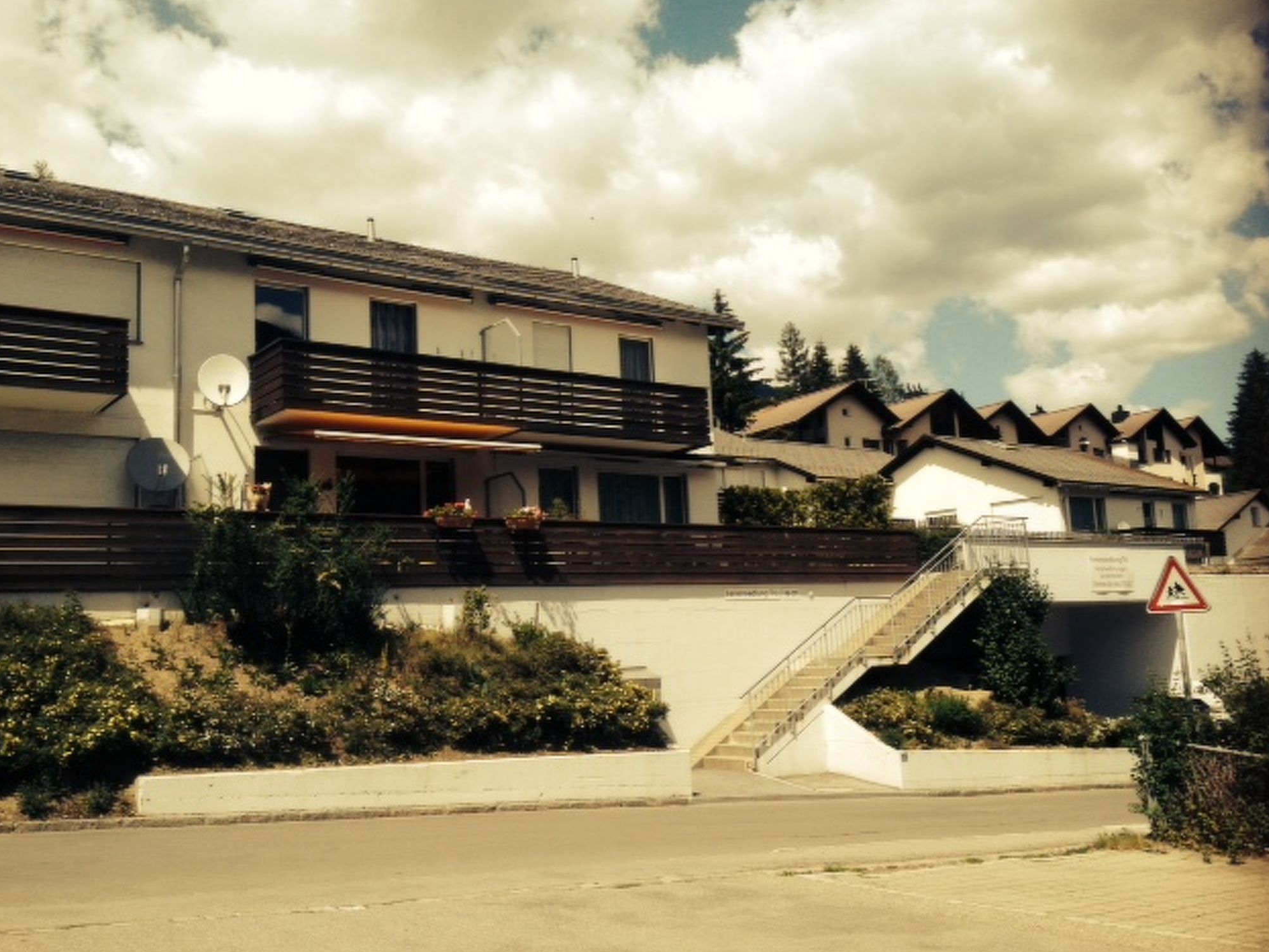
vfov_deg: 39.7
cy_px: 474
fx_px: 1320
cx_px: 620
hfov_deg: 51.4
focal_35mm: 36
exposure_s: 1/2045
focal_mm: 4.28
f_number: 2.4
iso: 50
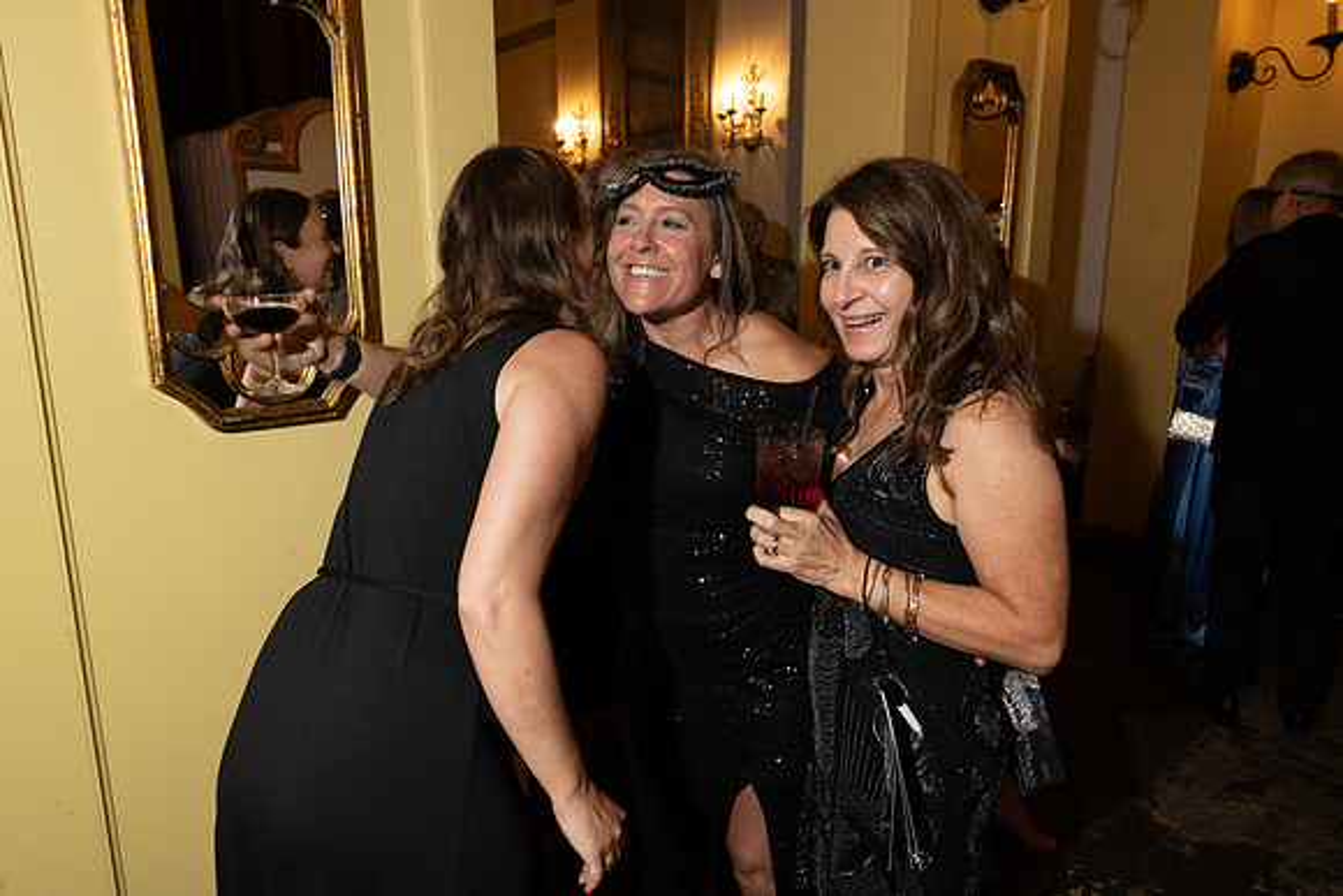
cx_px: 672
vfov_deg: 53.2
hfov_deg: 73.7
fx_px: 896
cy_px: 448
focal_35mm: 24
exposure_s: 1/125
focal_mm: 24
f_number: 5.6
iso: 3200
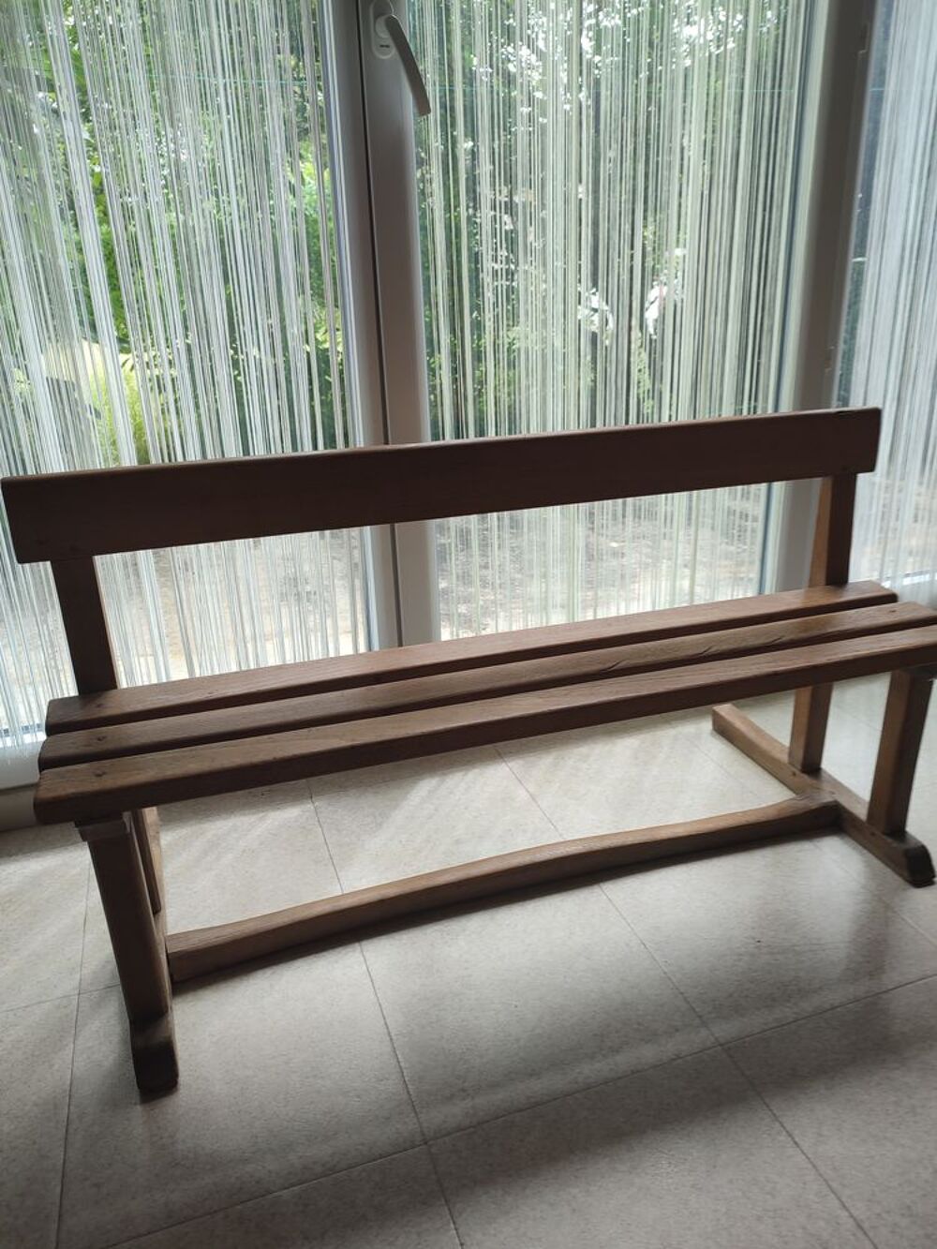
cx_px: 468
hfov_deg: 56.8
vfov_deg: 71.6
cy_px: 624
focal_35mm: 24
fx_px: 866
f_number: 1.89
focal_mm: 5.89
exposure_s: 1/50
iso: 55
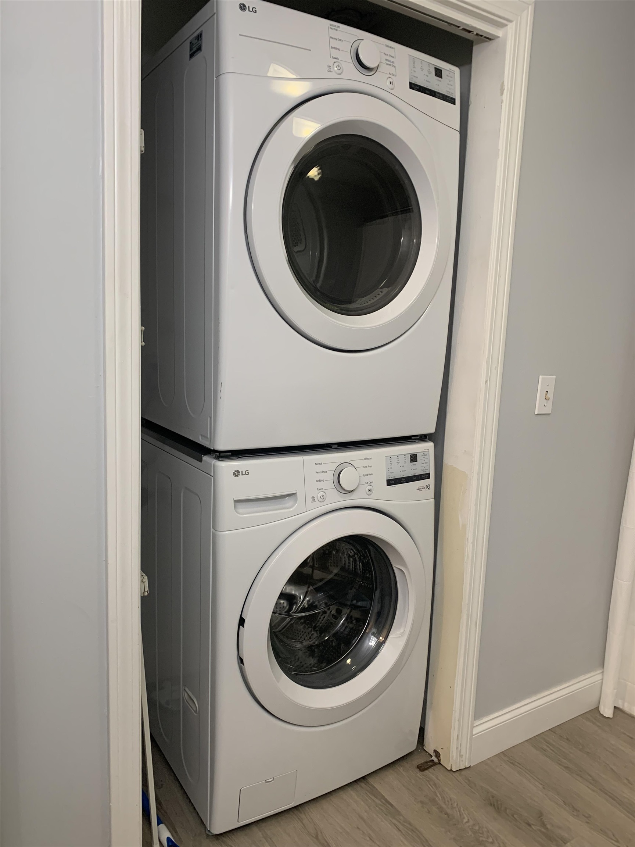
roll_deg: -2.1
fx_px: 636
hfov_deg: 53.1
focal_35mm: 26
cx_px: 318
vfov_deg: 67.3
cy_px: 424
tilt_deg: -8.6
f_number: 1.8
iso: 160
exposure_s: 1/60
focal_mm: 4.25
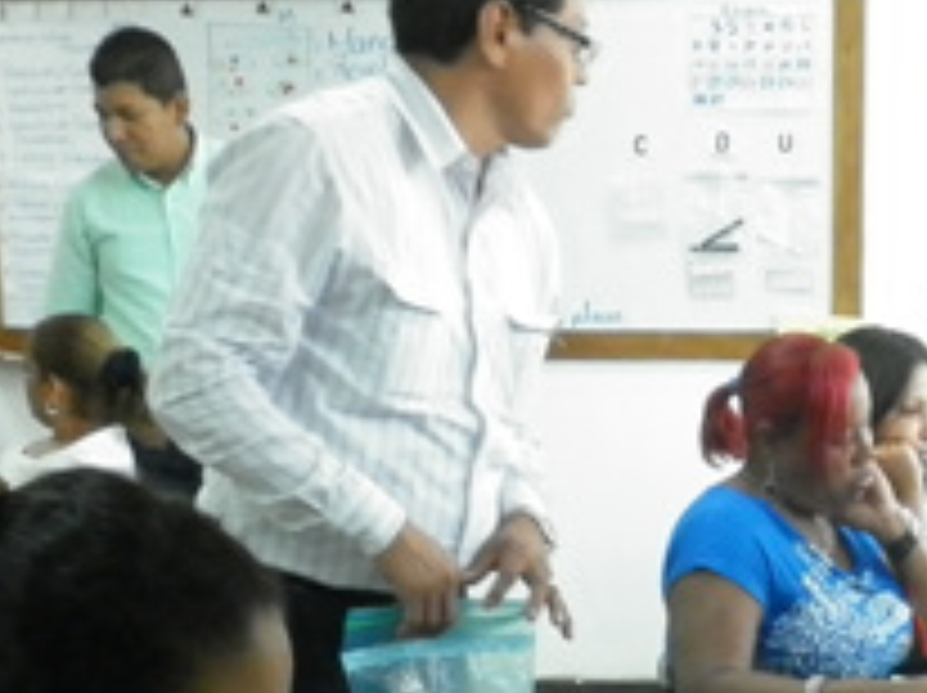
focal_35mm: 87
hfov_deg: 22.1
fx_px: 2327
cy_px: 999
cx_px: 801
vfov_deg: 15.7
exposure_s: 1/100
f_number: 2.8
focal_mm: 5
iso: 400
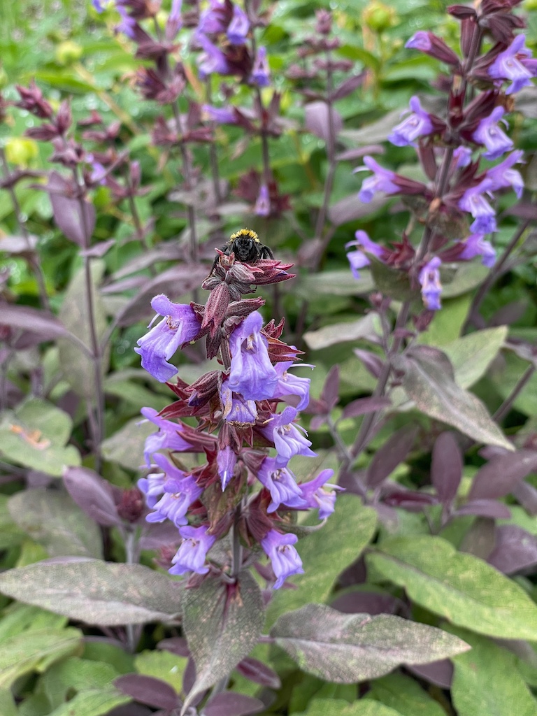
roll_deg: -0.4
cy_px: 358
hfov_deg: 28.0
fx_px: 1076
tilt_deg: -35.3
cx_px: 268
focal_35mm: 52
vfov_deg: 36.8
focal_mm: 6
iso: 64
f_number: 2
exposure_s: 1/99
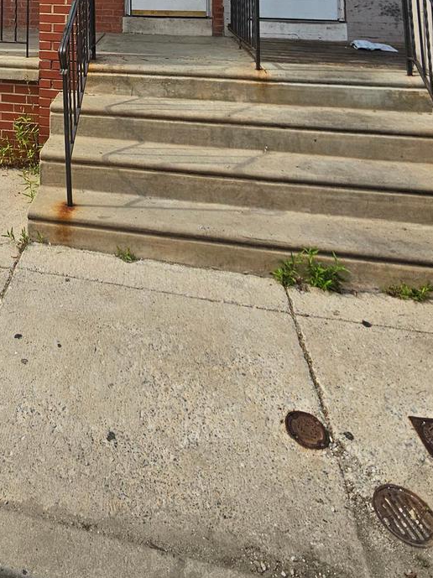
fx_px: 484
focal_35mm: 29
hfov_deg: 44.2
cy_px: -58
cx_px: 50
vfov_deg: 45.9
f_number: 2.2
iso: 50
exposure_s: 1/1024
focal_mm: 2.2
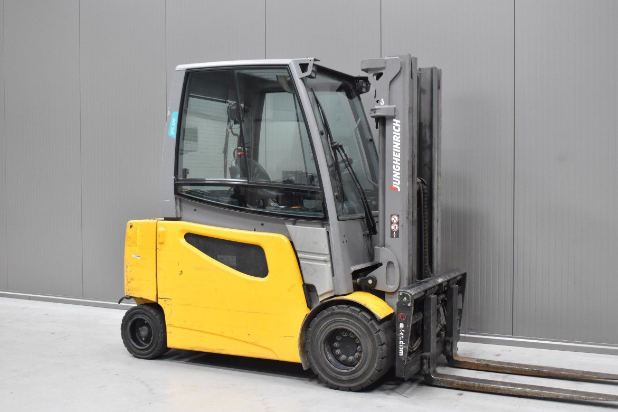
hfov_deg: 46.9
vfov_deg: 32.2
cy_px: 209
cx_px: 314
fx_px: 712
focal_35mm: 42
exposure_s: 1/40
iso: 1600
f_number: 5
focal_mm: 27
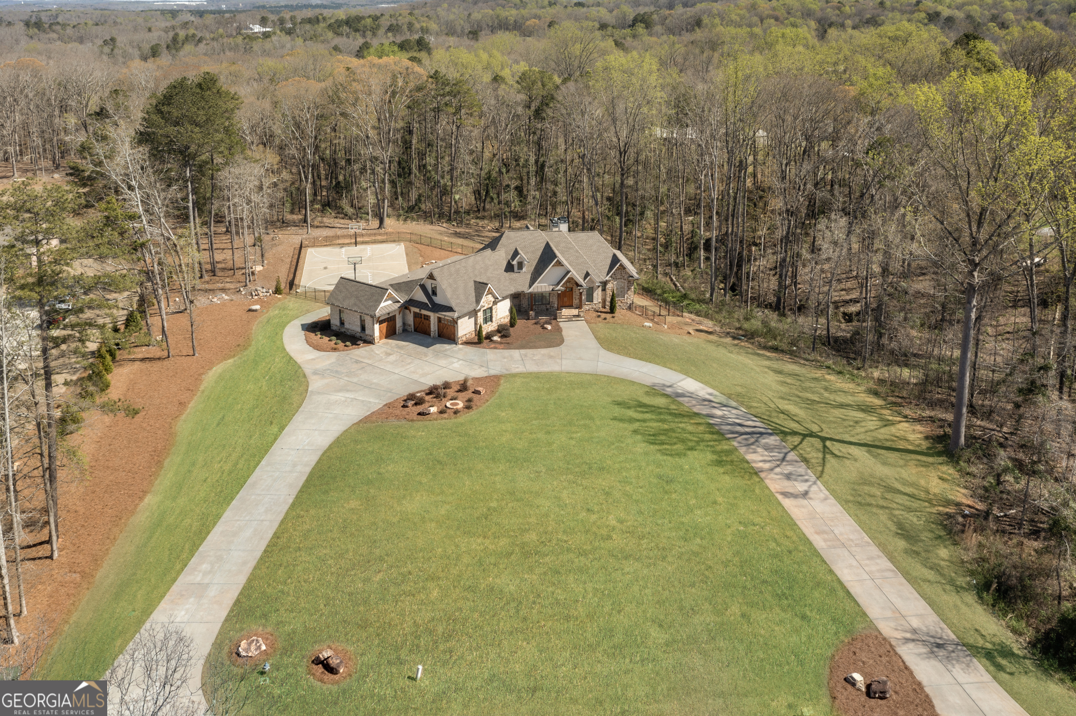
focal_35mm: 28
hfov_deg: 65.5
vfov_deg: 46.4
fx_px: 837
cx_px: 538
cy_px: 358
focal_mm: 10.26
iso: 100
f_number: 7.1
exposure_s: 1/160
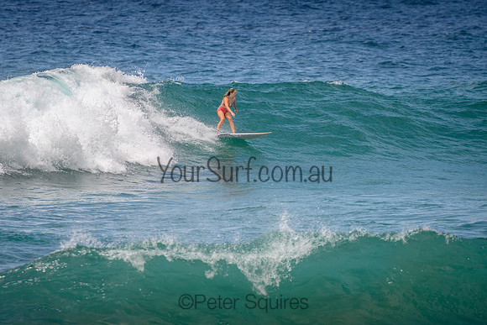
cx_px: 249
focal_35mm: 549
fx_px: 7433
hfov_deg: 3.8
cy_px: 124
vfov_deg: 2.5
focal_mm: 400
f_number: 5.6
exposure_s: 1/2000
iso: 320
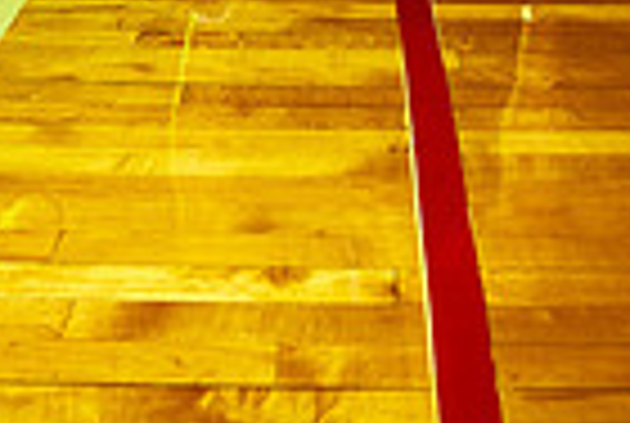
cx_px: 360
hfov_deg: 26.2
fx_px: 1350
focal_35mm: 77
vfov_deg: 14.2
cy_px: -486
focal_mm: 24
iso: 200
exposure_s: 1/250
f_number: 5
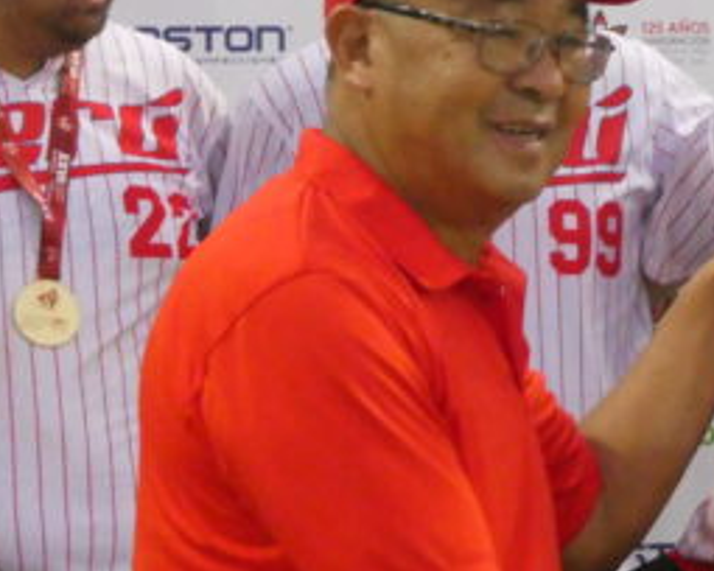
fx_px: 5832
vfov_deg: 5.6
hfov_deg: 7.0
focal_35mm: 276
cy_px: 239
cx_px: 710
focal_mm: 19
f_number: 5.1
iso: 1250
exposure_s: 1/80
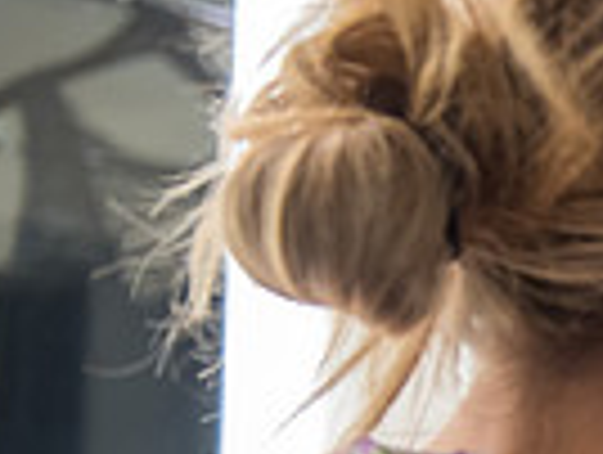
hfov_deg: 11.2
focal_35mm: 158
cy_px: 537
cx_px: 1242
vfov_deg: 9.3
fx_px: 2757
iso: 1600
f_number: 2.8
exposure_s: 1/250
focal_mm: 38
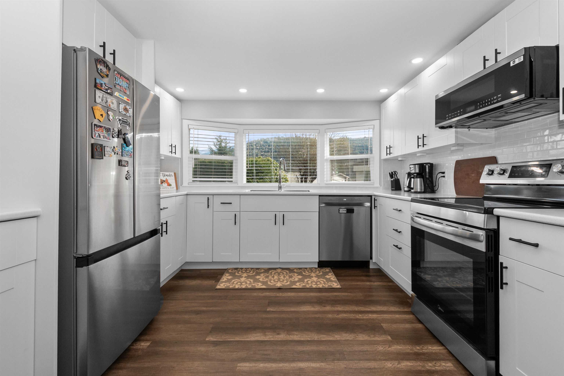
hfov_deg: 100.4
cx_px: 282
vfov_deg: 77.3
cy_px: 188
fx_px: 235
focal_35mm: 15
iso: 250
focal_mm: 10
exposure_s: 1/80
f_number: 9
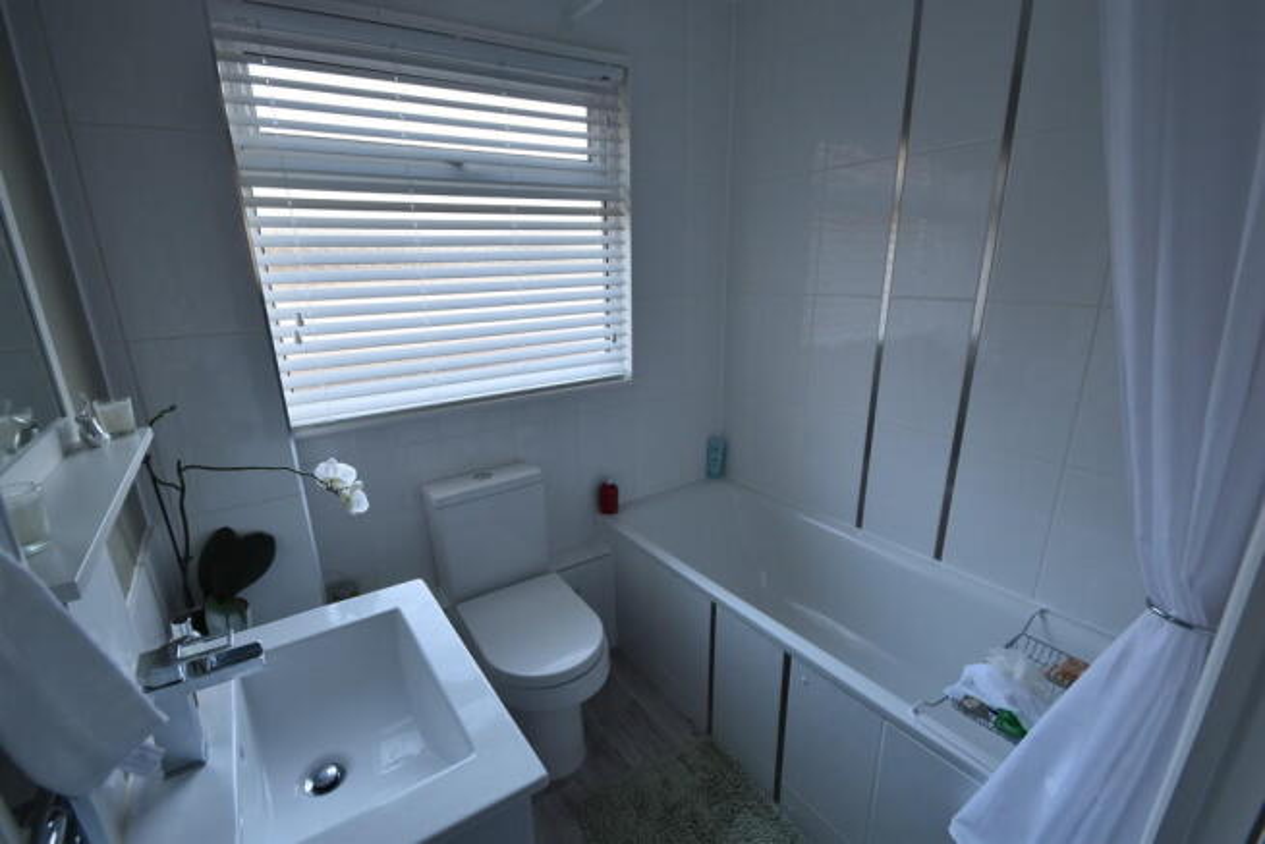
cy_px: 422
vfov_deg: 77.4
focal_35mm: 15
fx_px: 527
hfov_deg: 100.4
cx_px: 632
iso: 100
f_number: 10
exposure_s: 1/5
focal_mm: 10
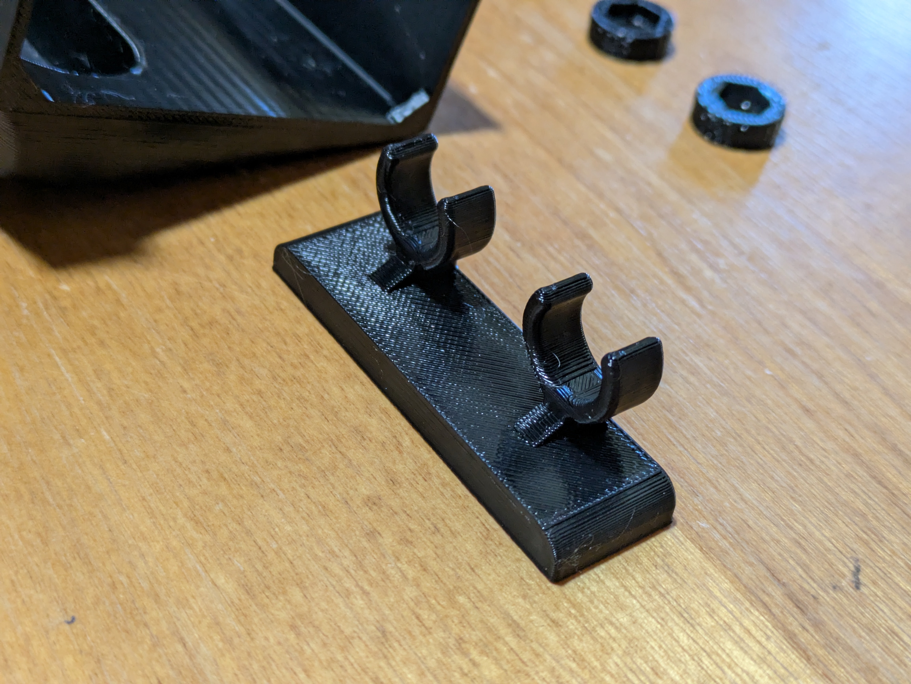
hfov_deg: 37.5
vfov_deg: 28.6
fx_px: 1343
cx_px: 456
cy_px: 342
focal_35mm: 51
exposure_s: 1/30
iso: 172
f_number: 1.89
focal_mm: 5.43
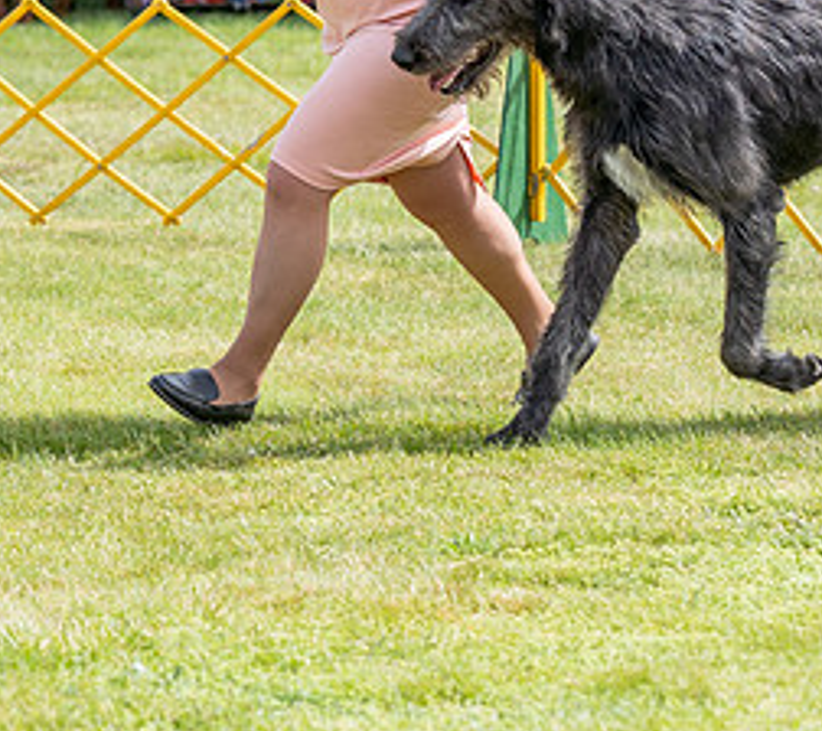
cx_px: 427
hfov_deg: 5.7
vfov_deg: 5.1
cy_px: -15
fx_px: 8261
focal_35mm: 325
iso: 125
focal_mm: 111
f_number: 3.5
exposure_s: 1/1000
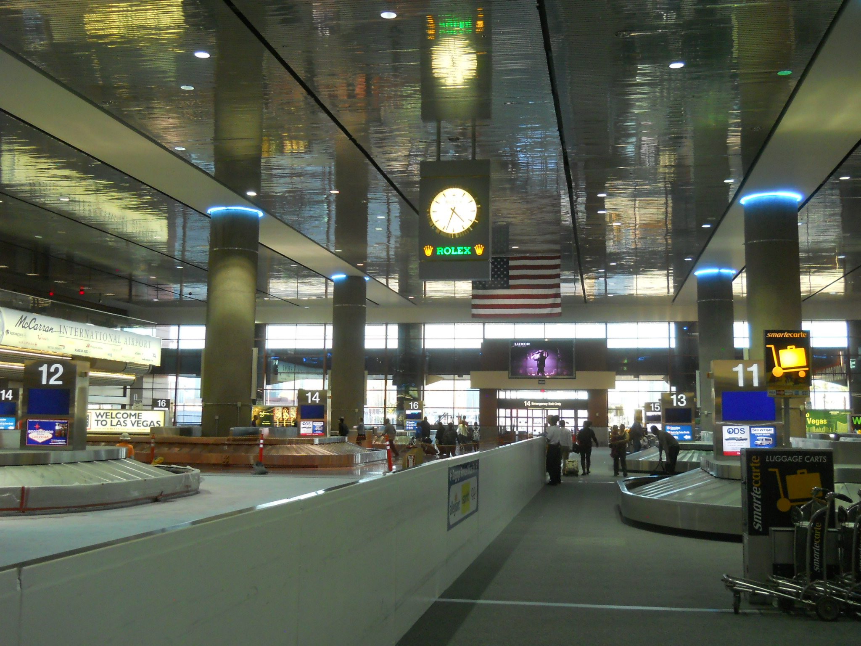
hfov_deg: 45.8
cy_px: 323
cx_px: 430
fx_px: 1020
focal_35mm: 41
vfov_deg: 35.1
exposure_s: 1/30
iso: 250
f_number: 3.1
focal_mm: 6.72
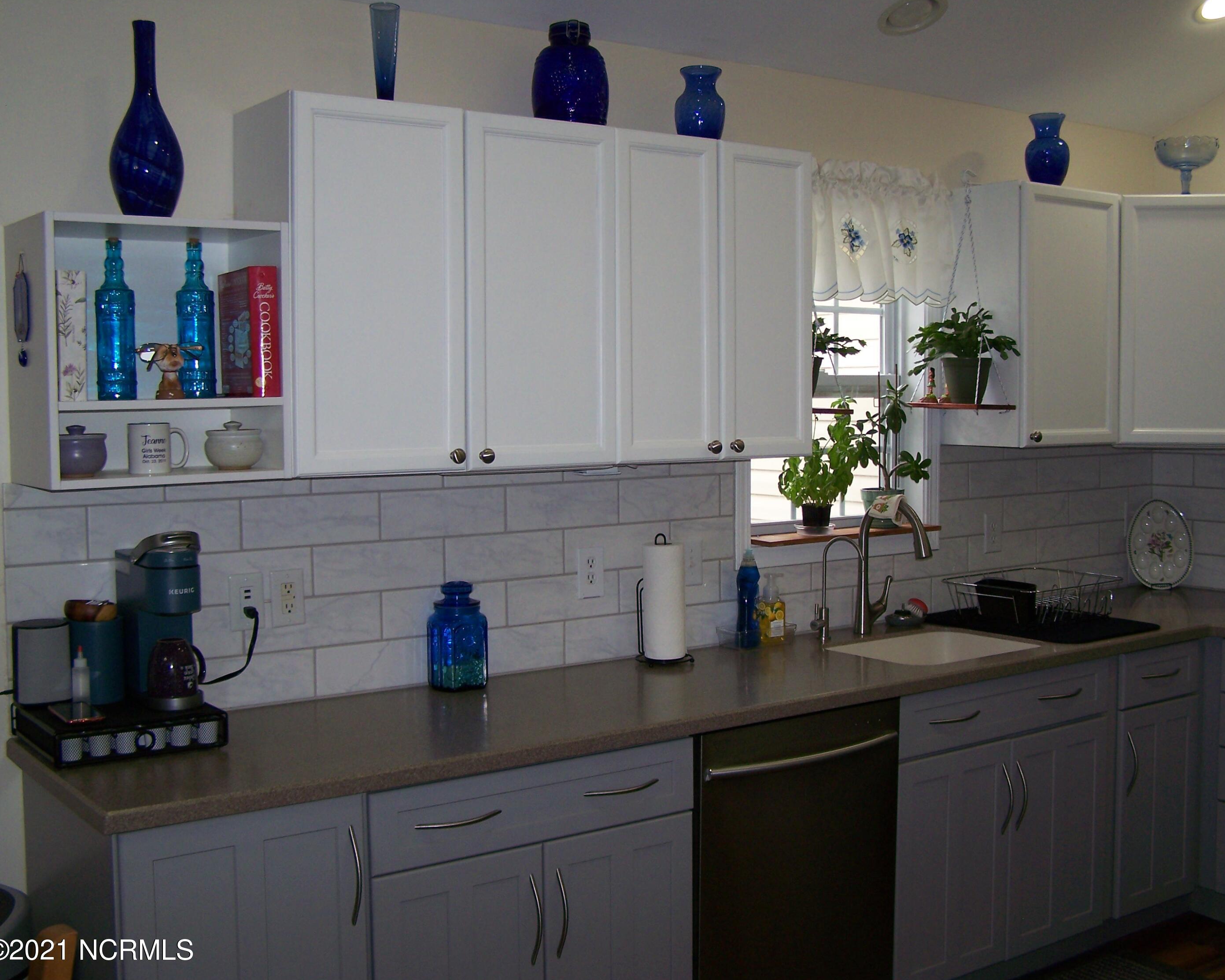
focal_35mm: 40
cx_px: 646
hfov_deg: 45.8
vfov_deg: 37.3
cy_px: 492
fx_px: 1450
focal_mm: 6.3
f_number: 2.8
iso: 80
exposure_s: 1/60
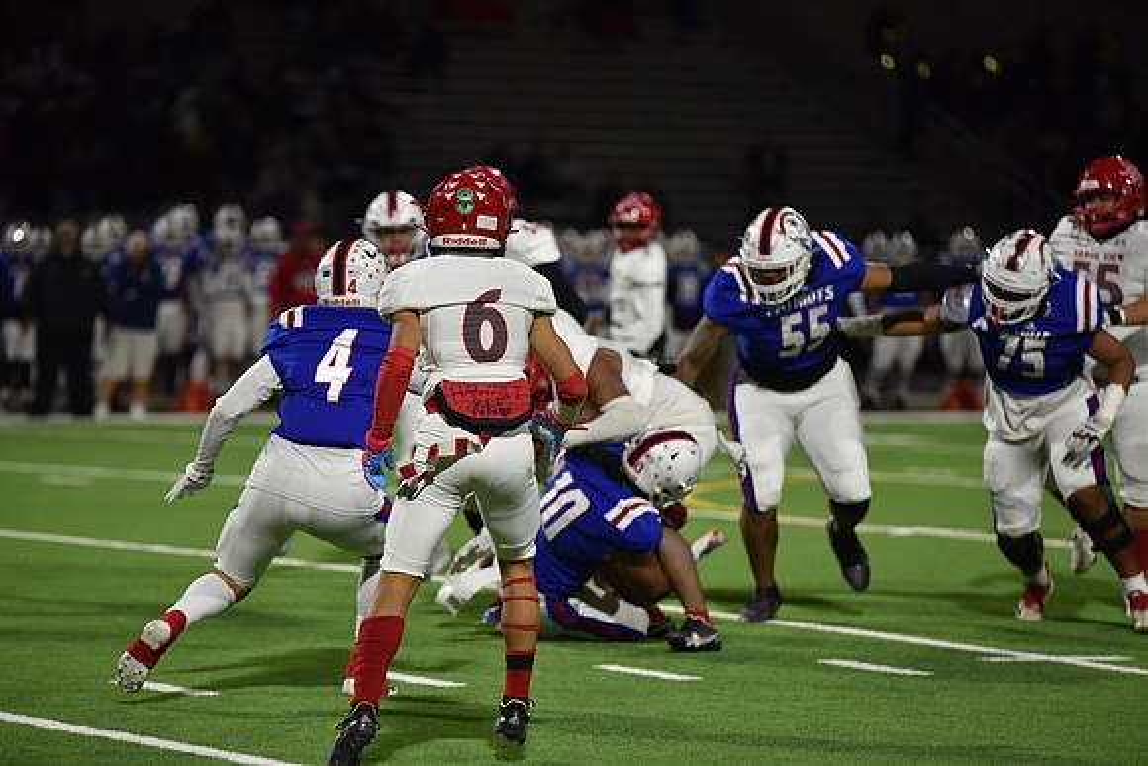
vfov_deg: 6.9
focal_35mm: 200
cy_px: 383
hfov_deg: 10.3
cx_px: 574
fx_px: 6379
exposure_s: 1/500
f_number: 2.8
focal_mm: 200
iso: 1400
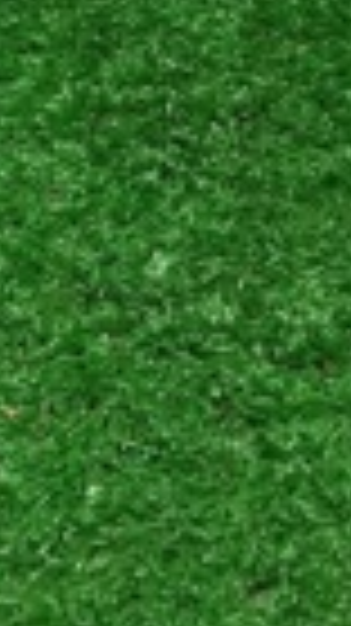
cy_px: -250
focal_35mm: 135
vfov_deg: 15.0
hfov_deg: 9.0
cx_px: 162
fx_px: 2238
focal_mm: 3.79
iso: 282
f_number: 2.2
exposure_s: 1/33.3
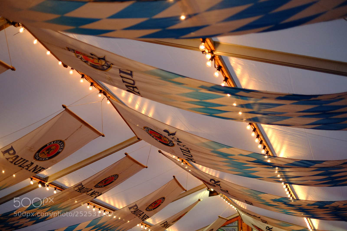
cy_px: 116
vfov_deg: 25.5
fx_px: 511
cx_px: 174
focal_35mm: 53
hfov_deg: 37.5
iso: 1000
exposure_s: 1/500
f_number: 1.4
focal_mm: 35
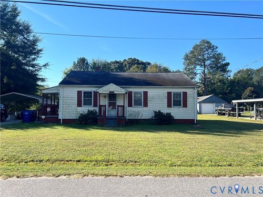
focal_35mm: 26
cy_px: 98
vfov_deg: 53.1
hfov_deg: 67.3
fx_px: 198
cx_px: 132
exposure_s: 1/2513
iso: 50
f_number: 1.5
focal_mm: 5.7
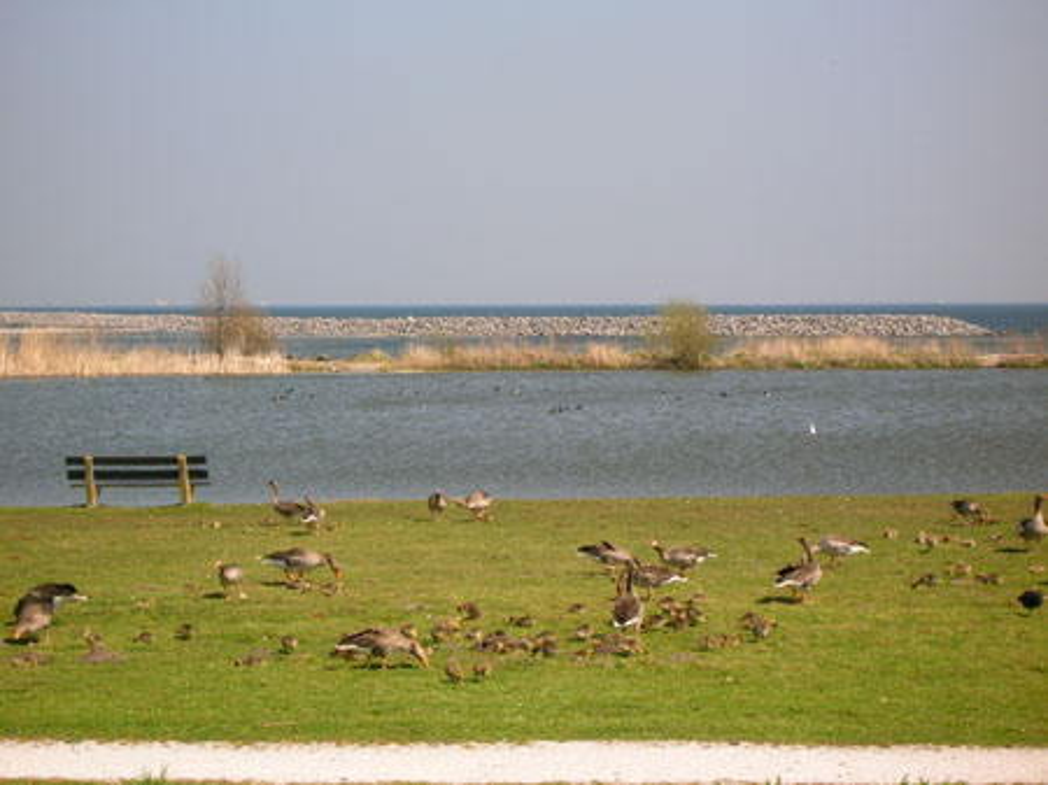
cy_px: 392
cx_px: 524
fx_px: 3086
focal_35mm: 102
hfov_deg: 19.3
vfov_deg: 14.5
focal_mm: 17.1
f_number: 8.2
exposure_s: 1/120
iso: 50
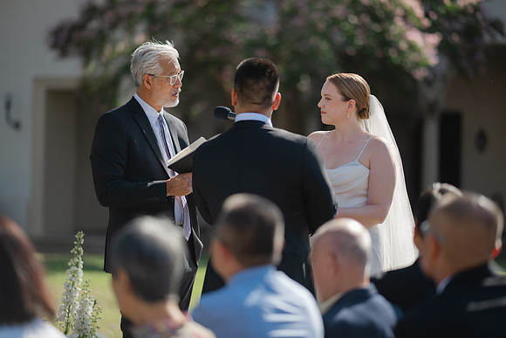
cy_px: 169
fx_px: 1504
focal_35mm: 107
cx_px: 253
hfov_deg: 19.1
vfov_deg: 12.8
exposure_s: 1/1600
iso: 64
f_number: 1.4
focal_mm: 105
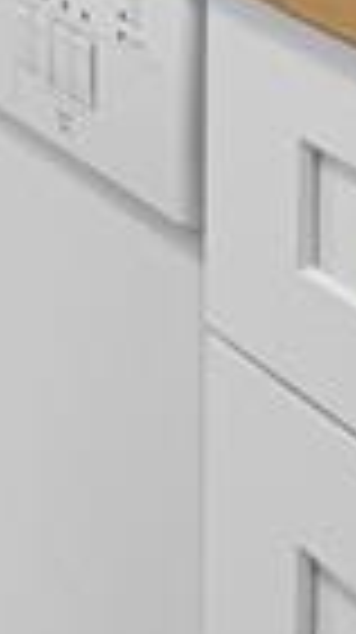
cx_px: -1244
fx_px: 2171
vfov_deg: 13.5
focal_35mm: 129
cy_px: -751
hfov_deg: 6.6
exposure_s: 2
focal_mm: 17
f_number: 8
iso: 250
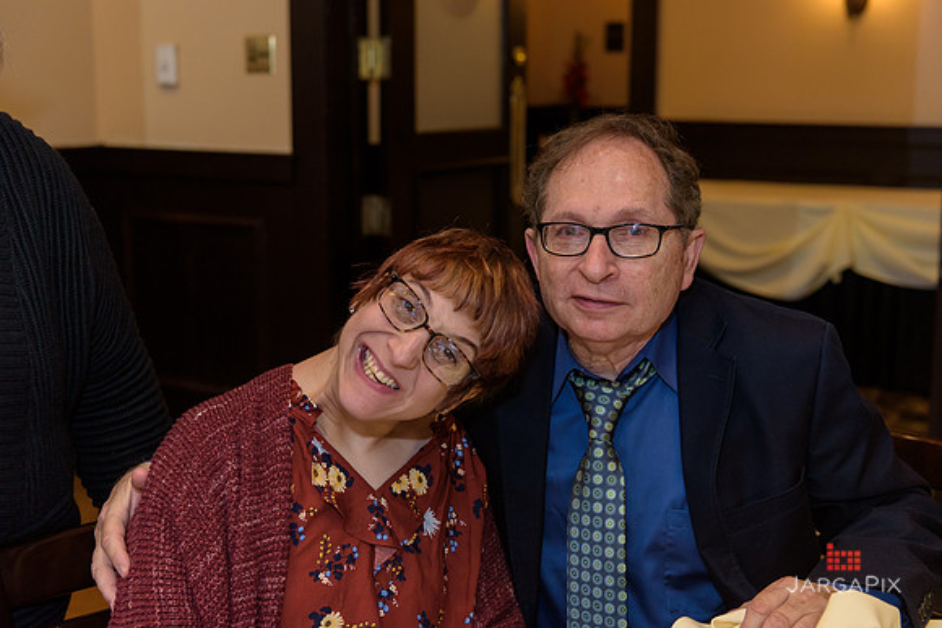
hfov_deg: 38.2
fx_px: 1361
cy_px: 314
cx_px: 471
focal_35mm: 52
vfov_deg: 26.0
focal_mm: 52
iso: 1600
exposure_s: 1/125
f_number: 3.2
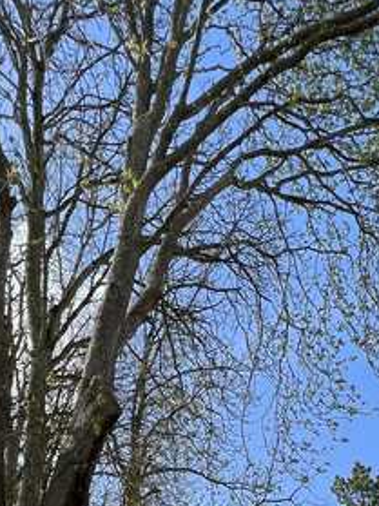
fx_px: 614
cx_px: 222
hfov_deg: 34.2
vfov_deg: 30.7
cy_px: 713
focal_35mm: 42
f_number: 1.8
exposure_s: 1/803
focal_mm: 1.57
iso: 32
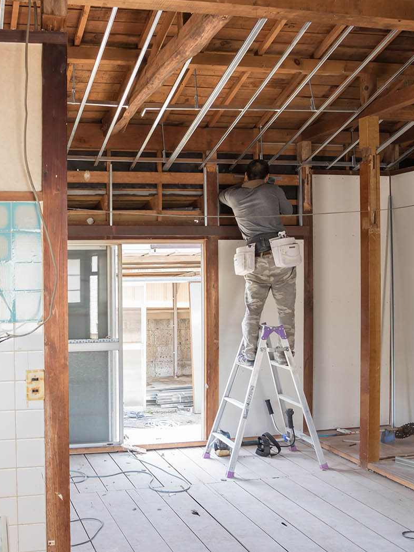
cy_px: 278
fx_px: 558
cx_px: 127
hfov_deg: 40.0
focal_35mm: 35
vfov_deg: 52.6
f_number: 6.3
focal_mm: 24
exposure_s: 1/80
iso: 1000
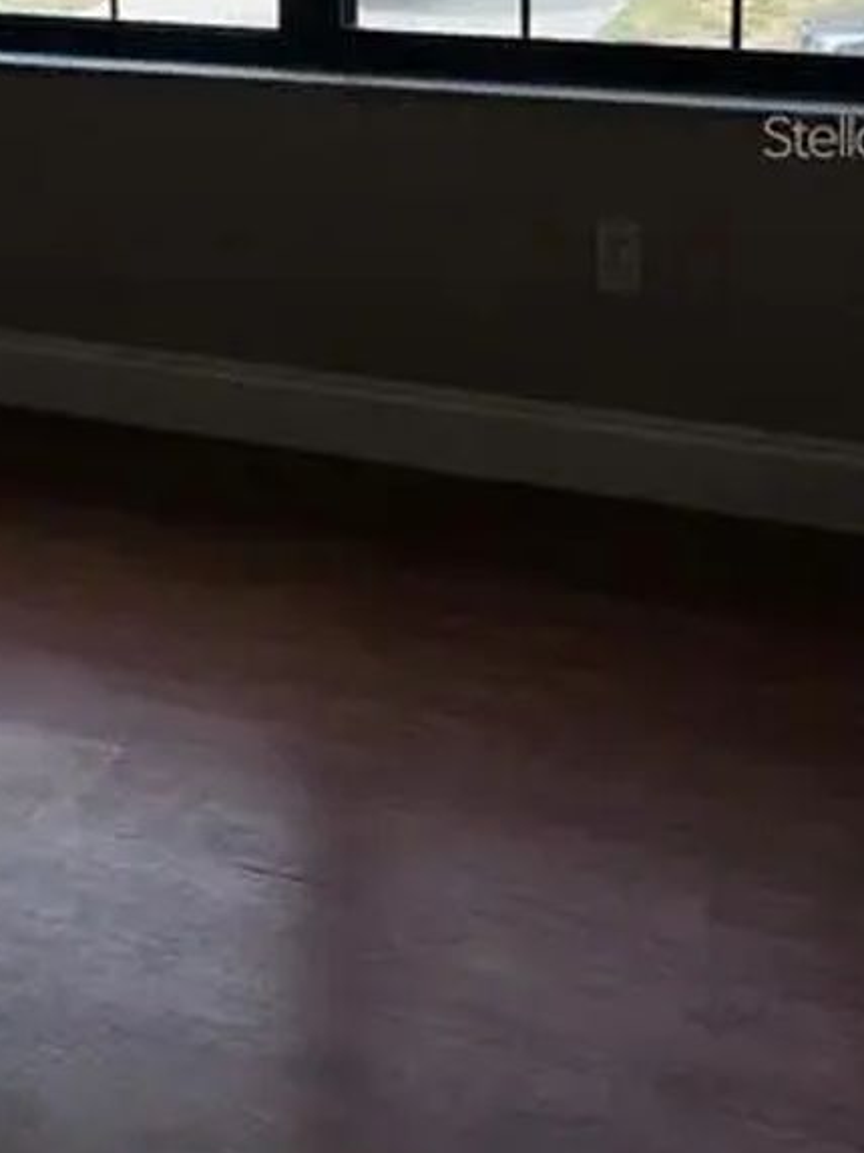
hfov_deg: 20.6
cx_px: -14
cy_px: 134
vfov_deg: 27.3
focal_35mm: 69
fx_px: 2298
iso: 25
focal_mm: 4.15
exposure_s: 1/167
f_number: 2.2
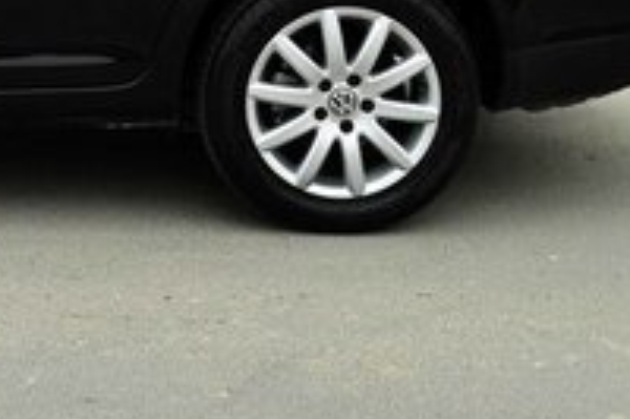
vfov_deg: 12.1
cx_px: -164
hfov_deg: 17.7
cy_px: -154
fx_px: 1906
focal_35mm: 109
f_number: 5.6
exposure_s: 1/125
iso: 100
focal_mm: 22
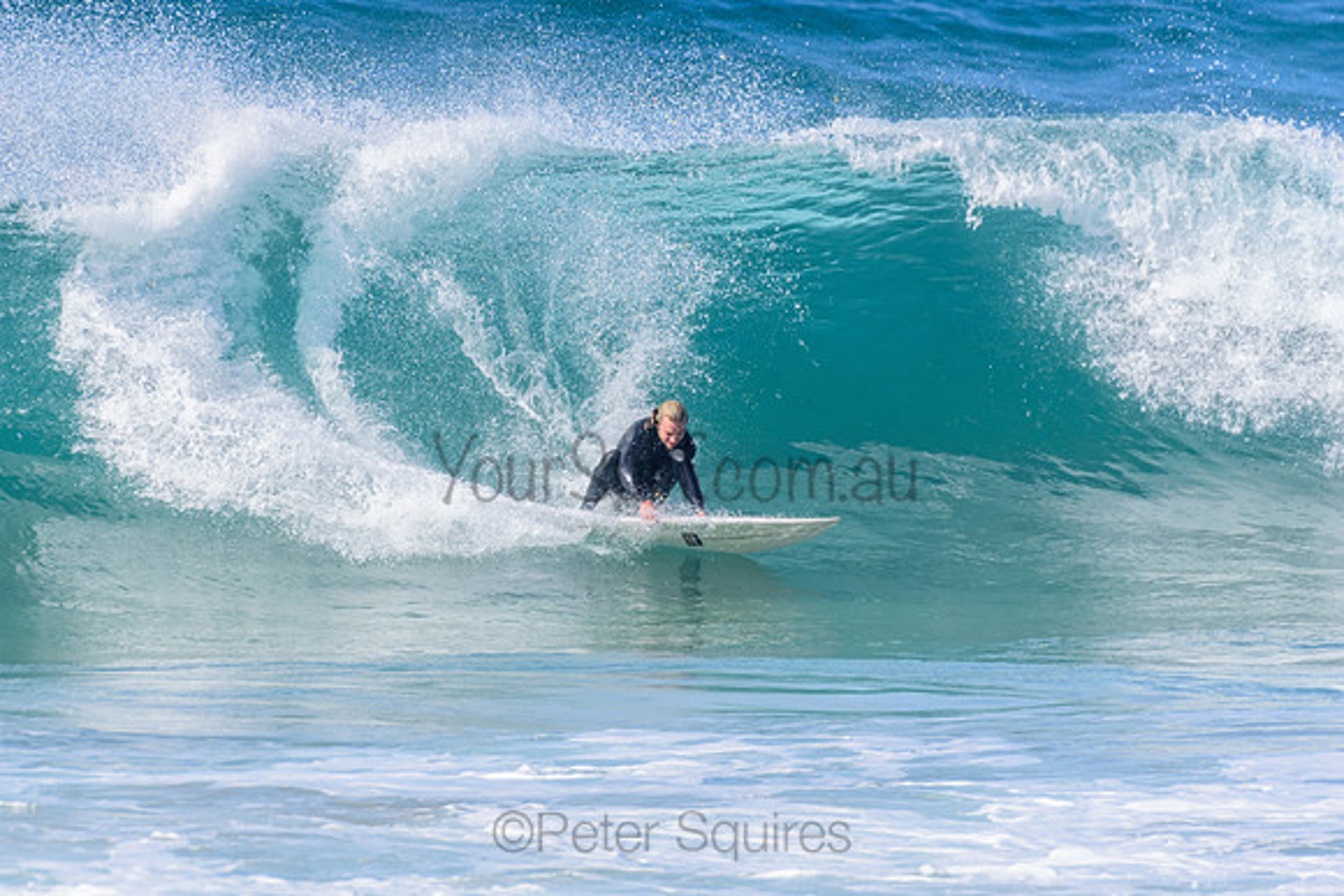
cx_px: 672
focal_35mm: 750
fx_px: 28005
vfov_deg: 1.8
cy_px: 448
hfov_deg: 2.7
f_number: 5.6
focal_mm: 500
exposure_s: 1/2000
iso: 360
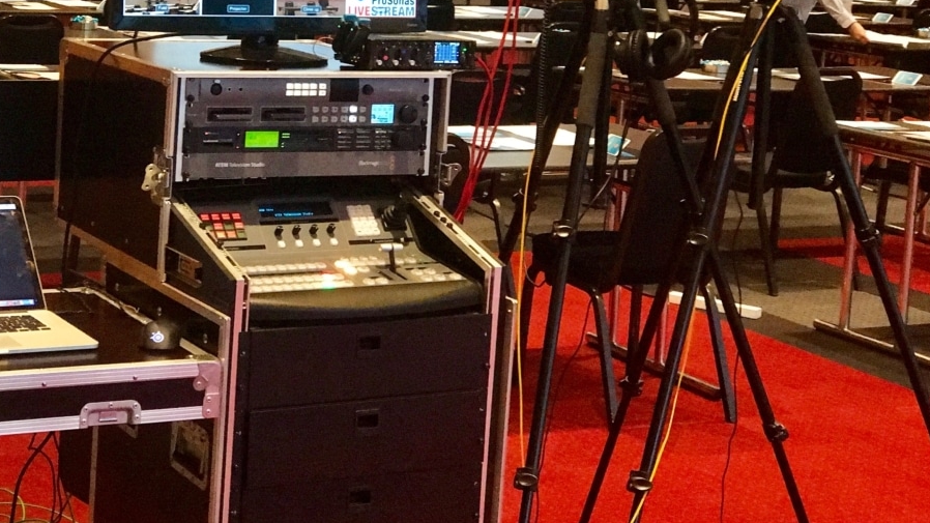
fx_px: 2047
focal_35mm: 83
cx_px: 332
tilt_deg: -6.9
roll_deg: -3.7
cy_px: 80
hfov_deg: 25.5
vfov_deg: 14.5
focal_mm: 6.6
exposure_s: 1/50
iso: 500
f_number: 2.8
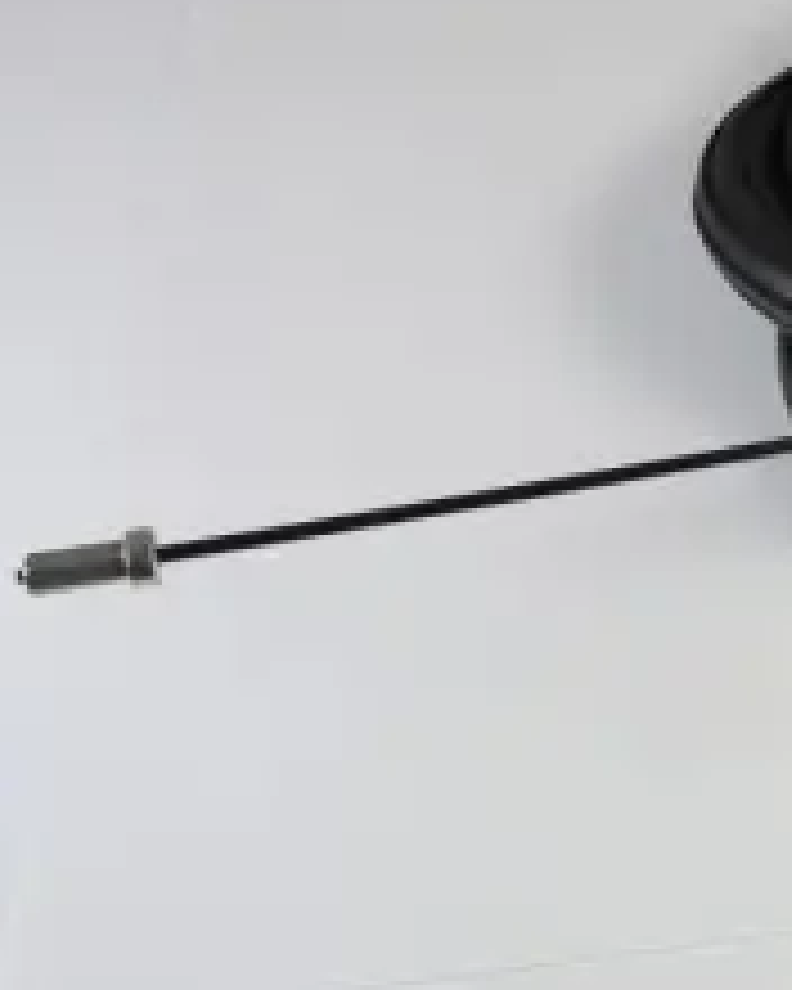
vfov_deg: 31.6
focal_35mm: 59
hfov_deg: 24.1
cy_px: 304
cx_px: 873
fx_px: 1729
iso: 280
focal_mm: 20
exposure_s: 1/30
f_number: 10
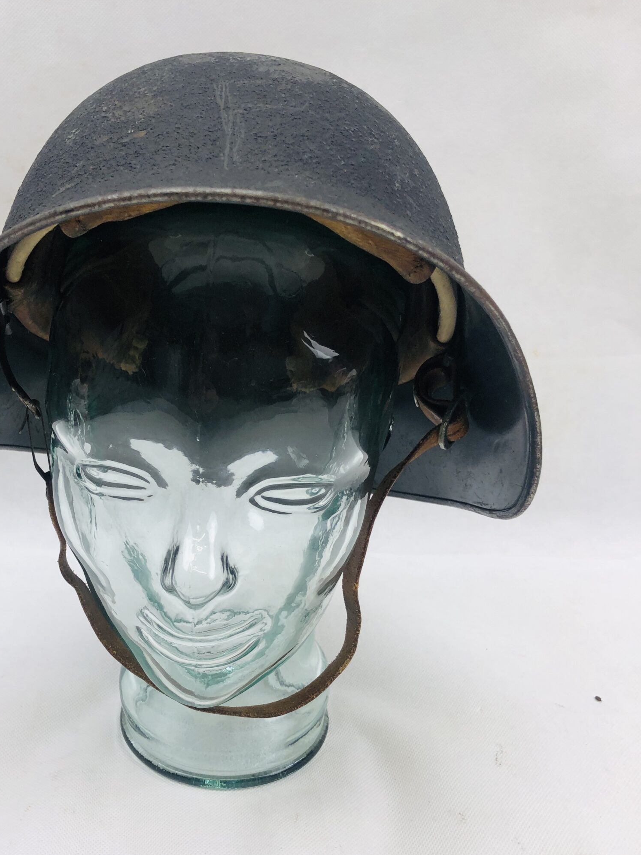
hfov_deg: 39.3
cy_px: 517
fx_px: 889
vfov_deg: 51.0
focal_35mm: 36
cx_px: 230
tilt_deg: -25.8
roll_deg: +0.3
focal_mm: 3.99
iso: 40
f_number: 1.8
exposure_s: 1/100
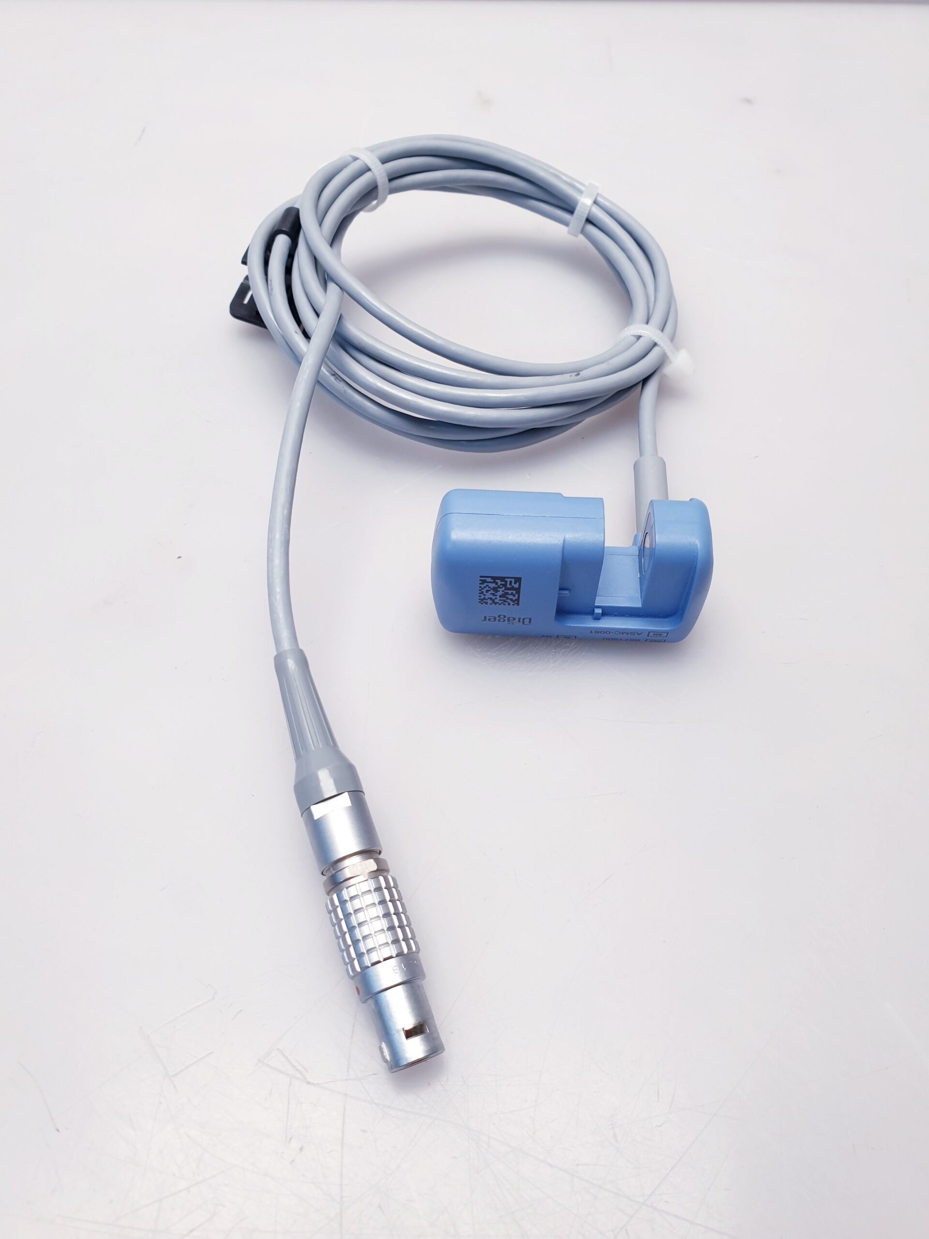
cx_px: 464
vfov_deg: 67.3
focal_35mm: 26
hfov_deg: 53.1
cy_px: 620
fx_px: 930
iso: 64
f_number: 2.4
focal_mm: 4.3
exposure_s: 1/50
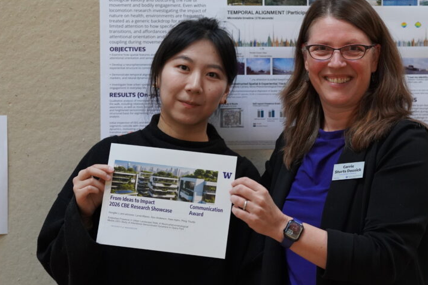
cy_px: 110
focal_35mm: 142
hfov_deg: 14.4
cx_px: 270
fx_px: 1688
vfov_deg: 9.7
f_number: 4
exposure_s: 1/160
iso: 6400
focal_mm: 99
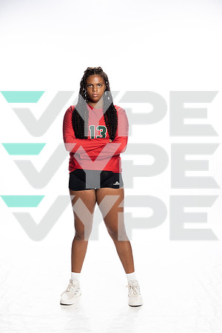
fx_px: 462
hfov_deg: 27.0
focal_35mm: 50
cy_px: 166
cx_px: 111
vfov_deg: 39.6
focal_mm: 50
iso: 400
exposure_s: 1/250
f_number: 8
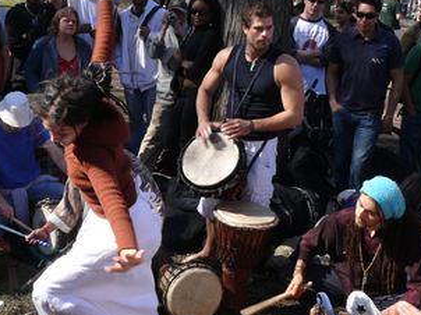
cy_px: 207
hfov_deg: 32.5
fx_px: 705
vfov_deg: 25.1
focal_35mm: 58
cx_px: 98
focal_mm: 7.4
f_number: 5
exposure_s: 1/160
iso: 100
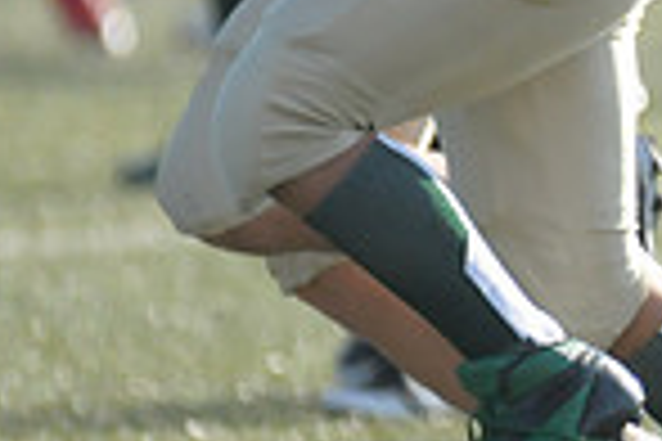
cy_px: -164
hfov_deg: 1.2
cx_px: 1279
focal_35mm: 1772
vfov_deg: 0.8
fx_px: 32583
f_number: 4
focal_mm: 300
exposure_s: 1/4000
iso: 1600
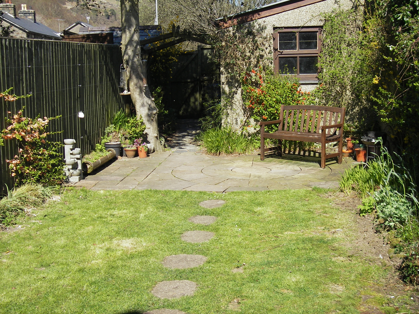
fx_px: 581
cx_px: 210
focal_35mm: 48
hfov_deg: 39.7
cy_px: 157
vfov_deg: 30.3
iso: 50
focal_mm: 8.1
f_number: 3.5
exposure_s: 1/320
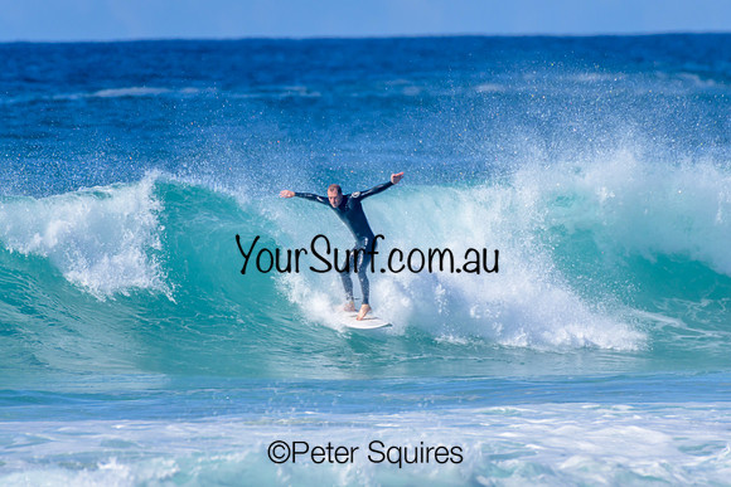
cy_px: 244
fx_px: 20309
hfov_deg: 2.1
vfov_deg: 1.4
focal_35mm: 1000
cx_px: 366
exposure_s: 1/2000
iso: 800
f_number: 11
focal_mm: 1000
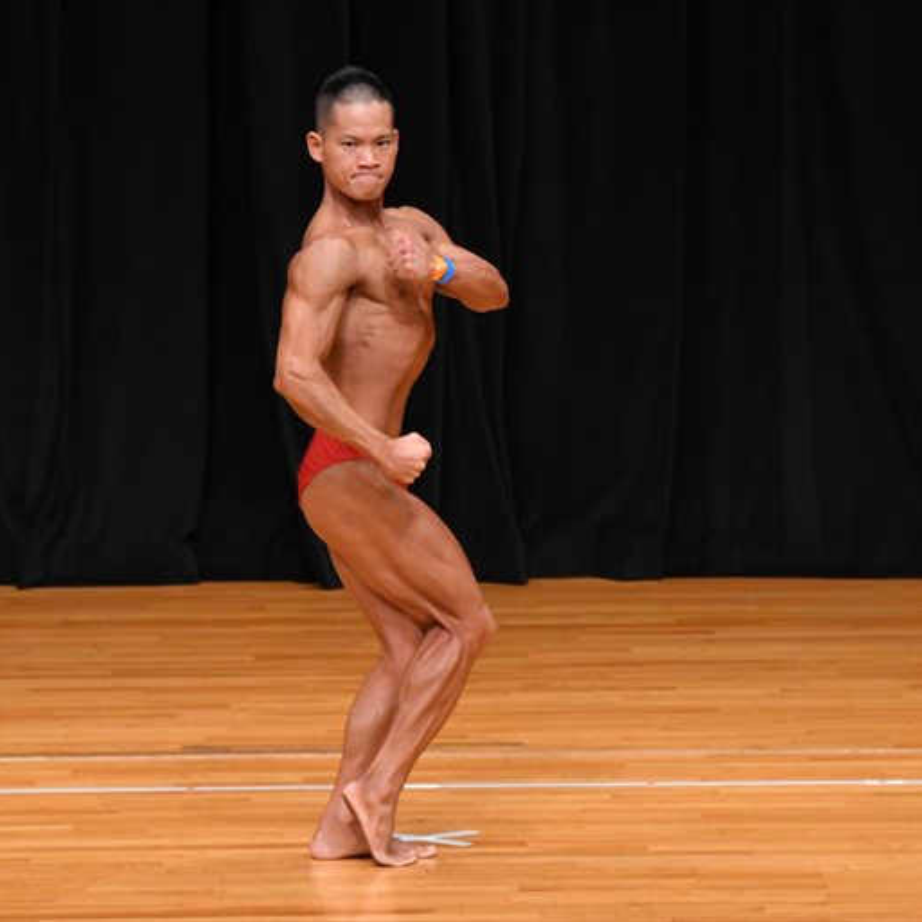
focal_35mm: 366
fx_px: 11029
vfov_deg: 4.8
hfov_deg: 4.8
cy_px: 460
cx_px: 448
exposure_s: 1/400
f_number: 5.6
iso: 3200
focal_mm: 190
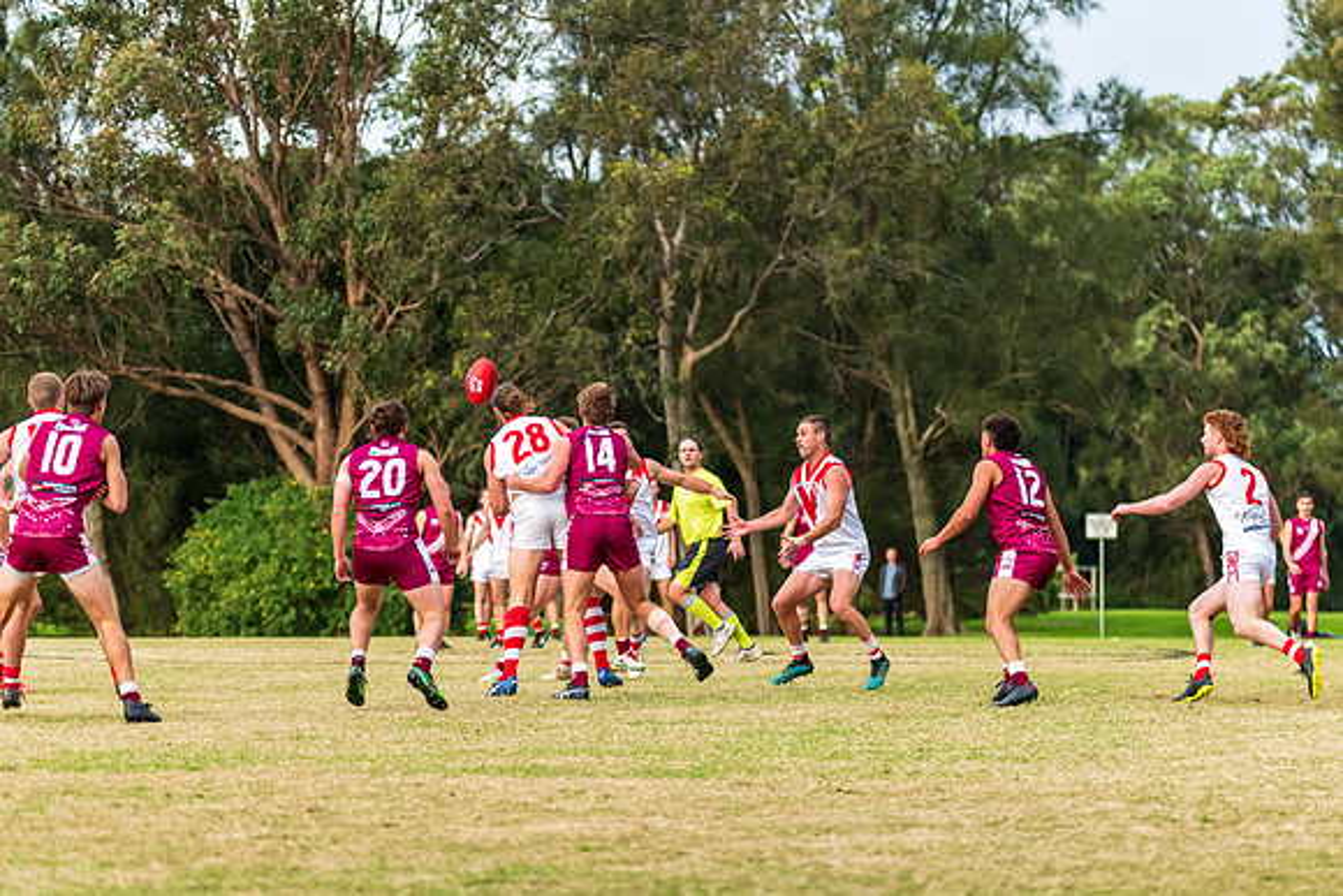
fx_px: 6558
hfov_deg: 11.7
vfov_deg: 7.8
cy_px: 453
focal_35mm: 176
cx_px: 679
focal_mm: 170
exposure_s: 1/1250
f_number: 5
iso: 1400
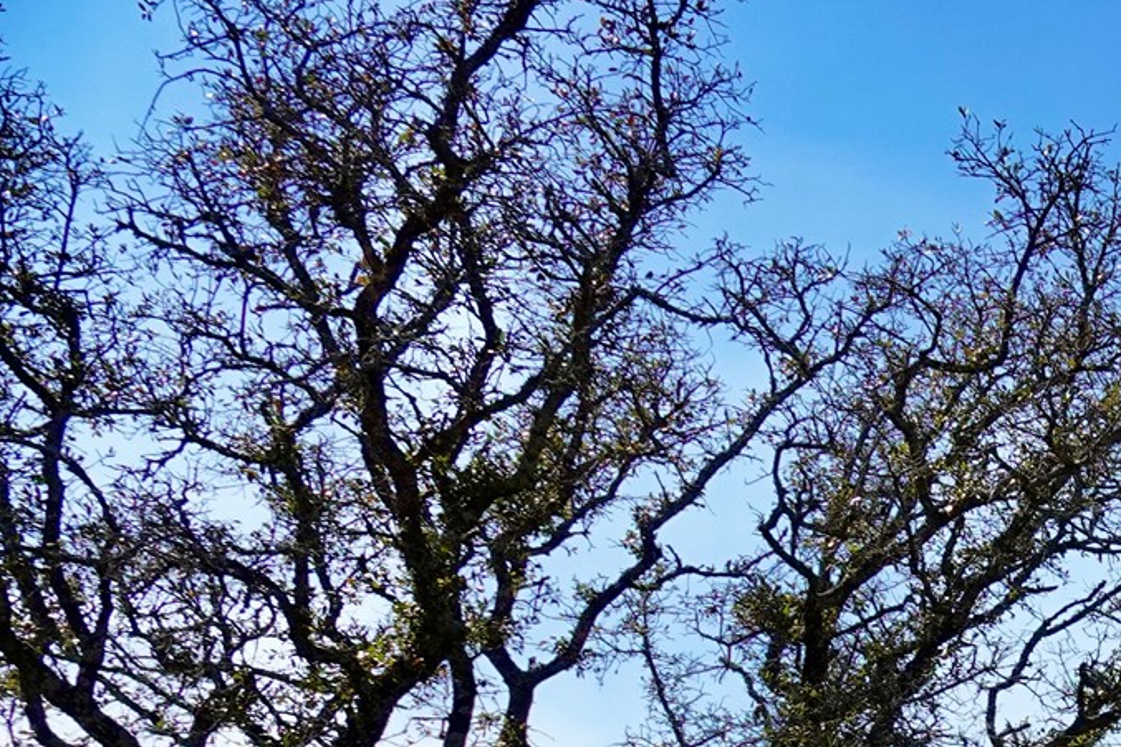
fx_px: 2397
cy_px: 1168
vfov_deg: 16.0
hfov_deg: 21.3
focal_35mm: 77
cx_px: 1768
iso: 100
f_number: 4
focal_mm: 8.82
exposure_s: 1/800
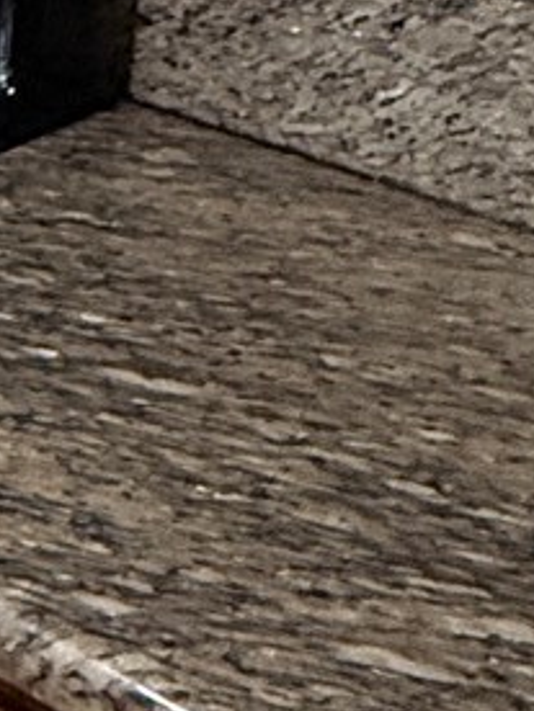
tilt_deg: -11.8
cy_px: -185
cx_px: -805
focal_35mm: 104
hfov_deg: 11.4
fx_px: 2139
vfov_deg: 17.8
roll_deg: +0.9
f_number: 2.2
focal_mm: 2.22
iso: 400
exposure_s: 1/60
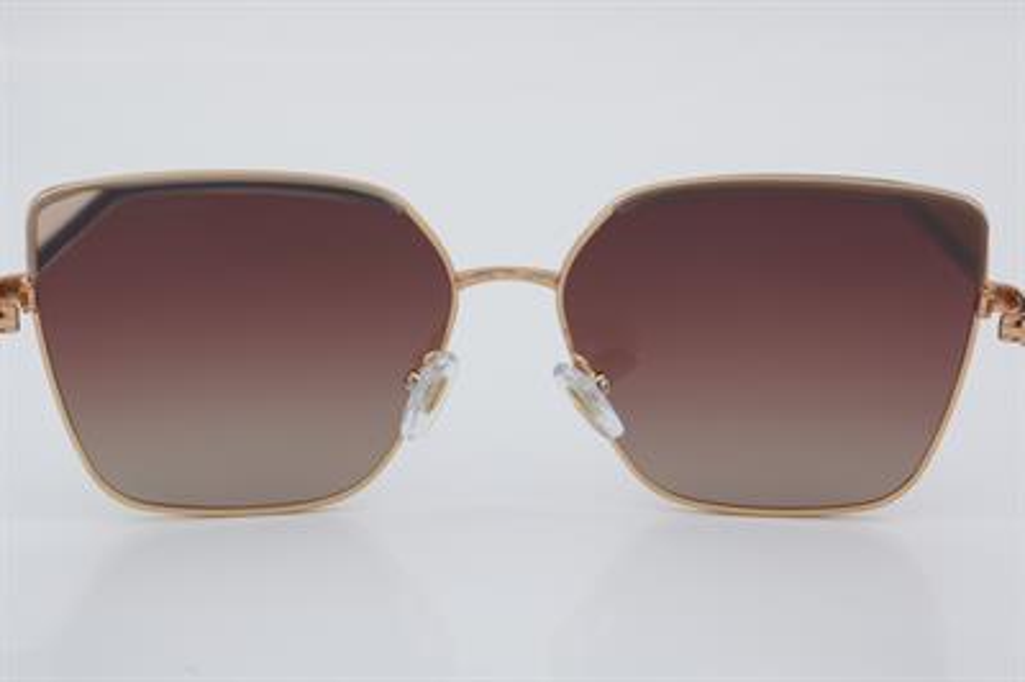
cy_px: 341
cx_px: 512
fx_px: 2347
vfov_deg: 16.5
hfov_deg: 24.6
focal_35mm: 82
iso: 100
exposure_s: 1/4
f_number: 32
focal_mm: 55
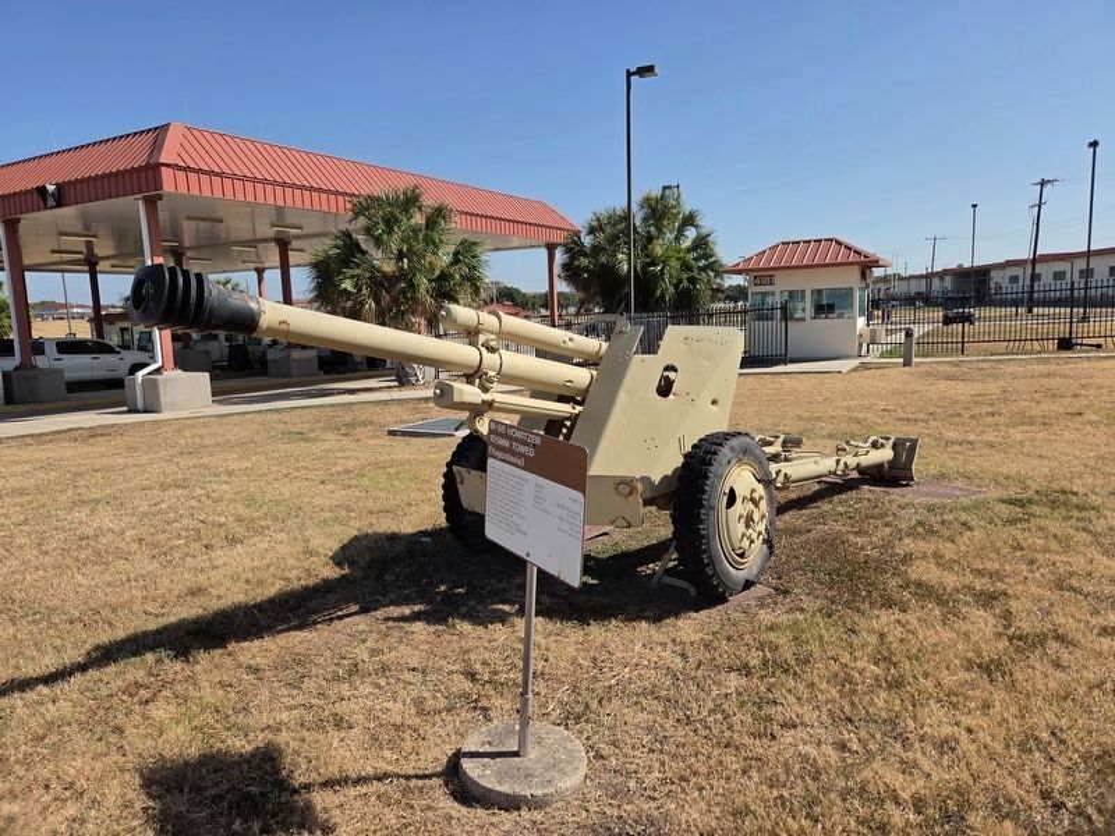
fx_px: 741
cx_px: 558
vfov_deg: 58.9
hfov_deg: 73.9
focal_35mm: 23
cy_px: 418
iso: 80
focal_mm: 5.4
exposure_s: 1/4661
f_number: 1.8
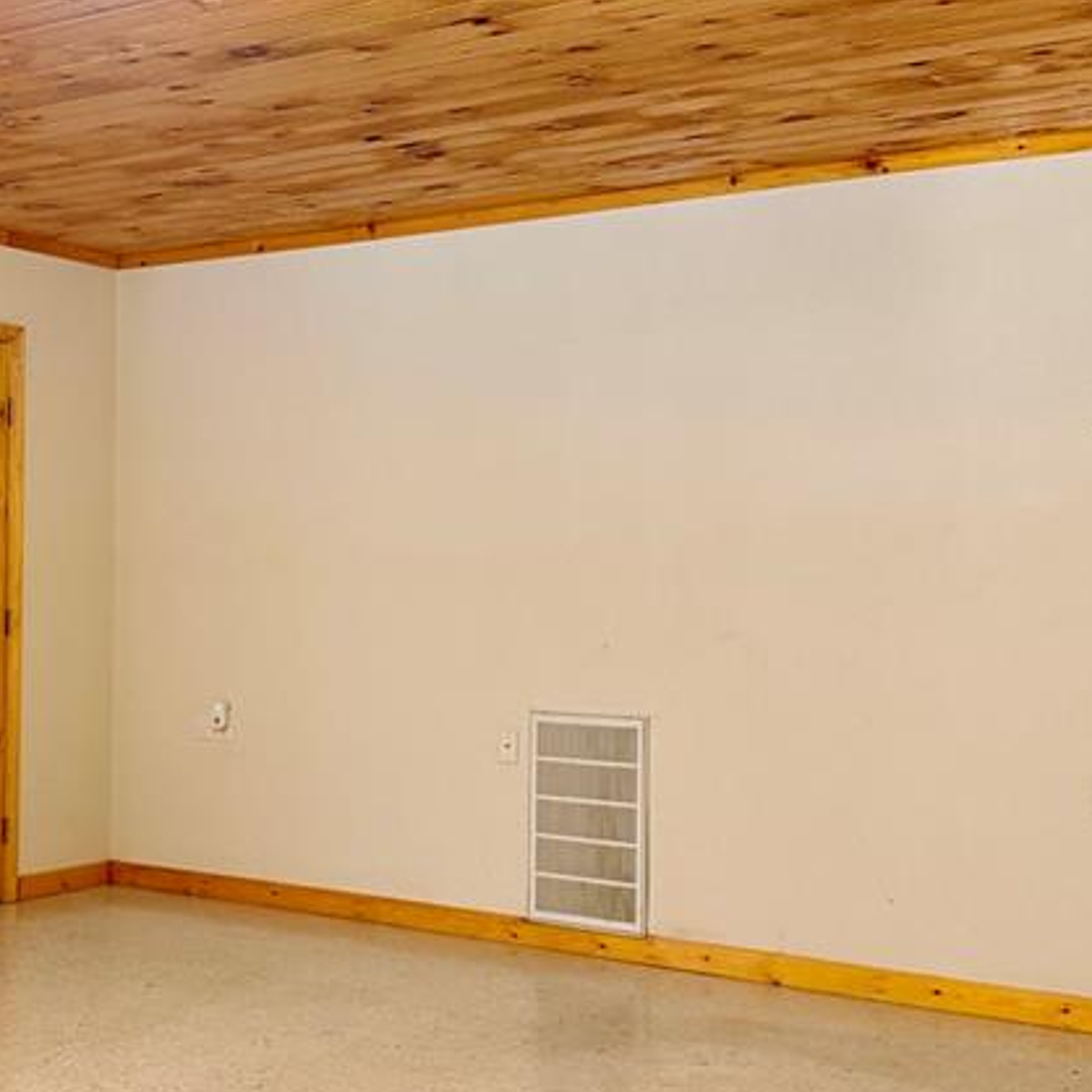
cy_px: 606
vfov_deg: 32.8
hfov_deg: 32.0
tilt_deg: -1.2
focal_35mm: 52
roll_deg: -1.2
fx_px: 1856
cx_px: 225
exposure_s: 1/60
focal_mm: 6.76
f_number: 1.78
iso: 320
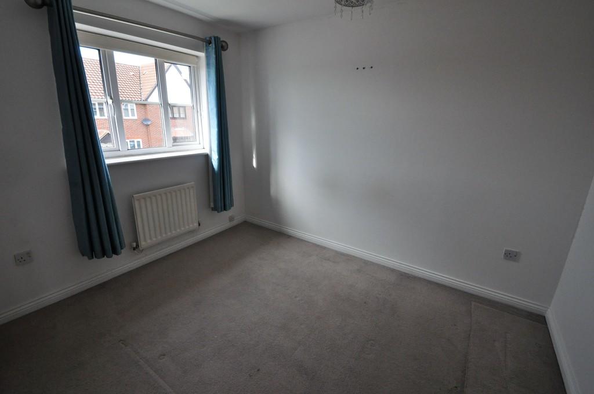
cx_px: 297
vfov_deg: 77.2
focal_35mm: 15
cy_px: 197
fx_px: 247
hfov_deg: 100.5
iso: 1000
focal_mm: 10
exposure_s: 1/200
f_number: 7.1
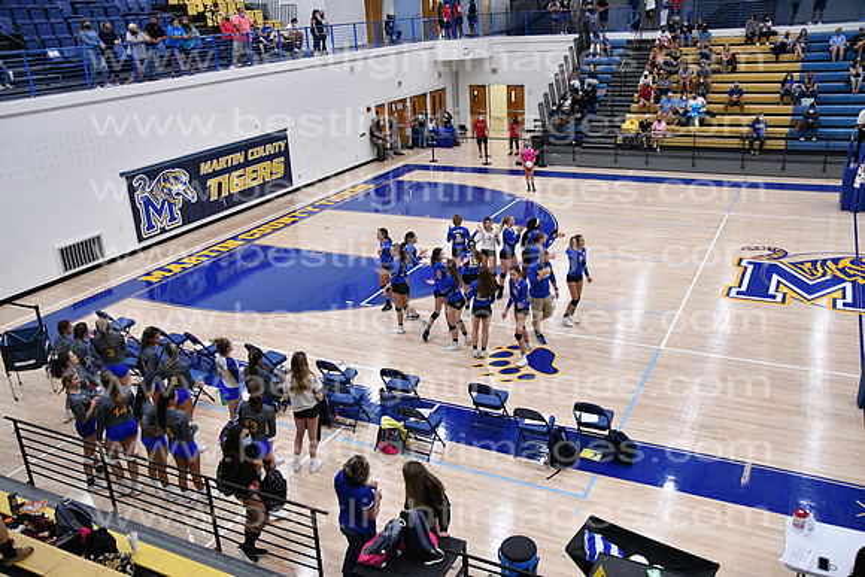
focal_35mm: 30
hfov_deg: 61.9
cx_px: 432
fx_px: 721
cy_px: 288
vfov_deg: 43.6
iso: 6400
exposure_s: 1/1250
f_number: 3.2
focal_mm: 20
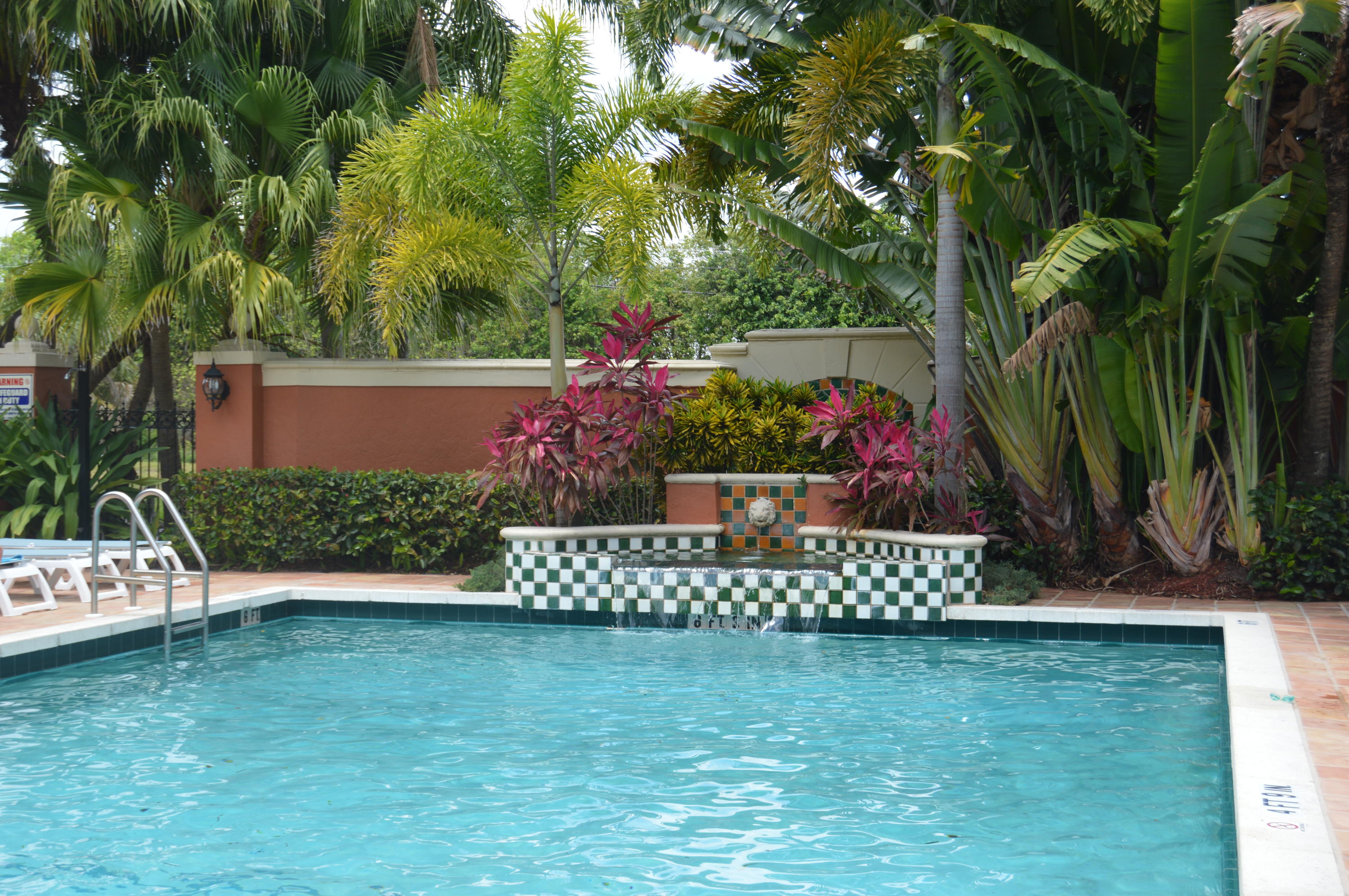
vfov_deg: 28.0
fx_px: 1797
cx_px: 674
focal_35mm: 48
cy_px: 448
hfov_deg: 41.1
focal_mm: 32
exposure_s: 1/160
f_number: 6.3
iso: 100
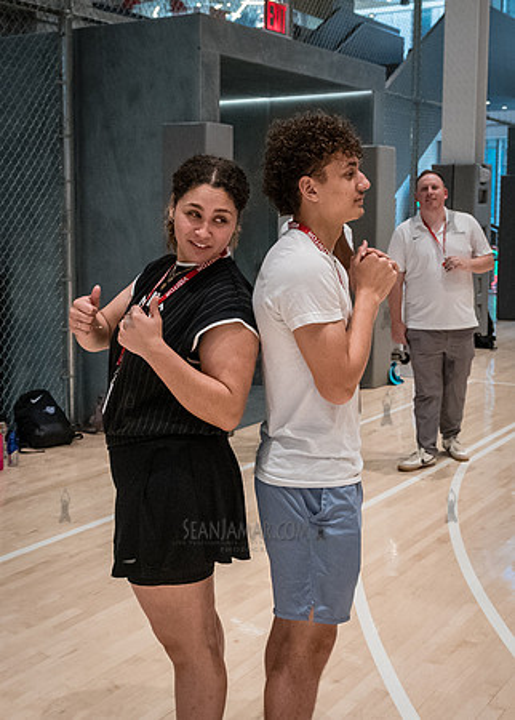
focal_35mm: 48
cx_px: 243
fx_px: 990
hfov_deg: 29.2
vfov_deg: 39.9
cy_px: 328
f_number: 4
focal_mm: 24
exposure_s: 1/400
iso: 5000
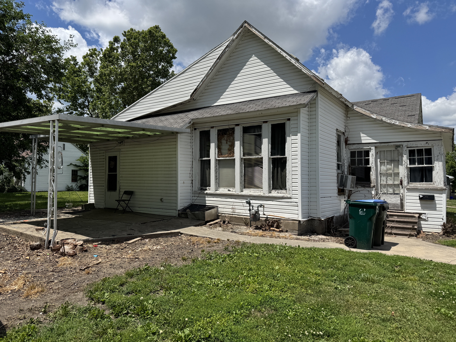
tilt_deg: +2.6
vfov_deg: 56.8
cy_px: 171
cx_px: 228
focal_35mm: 24
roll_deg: -0.9
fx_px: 316
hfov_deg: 71.6
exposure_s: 1/6410
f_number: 1.78
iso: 80
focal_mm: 6.76
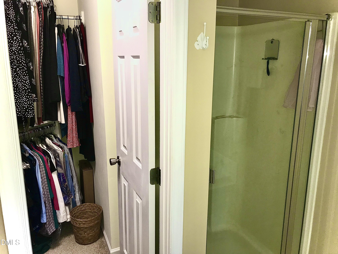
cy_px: 127
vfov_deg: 49.7
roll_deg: -0.2
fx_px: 273
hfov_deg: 63.4
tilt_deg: -12.3
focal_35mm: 28
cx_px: 169
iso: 20
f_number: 1.8
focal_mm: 3.99
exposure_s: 1/40
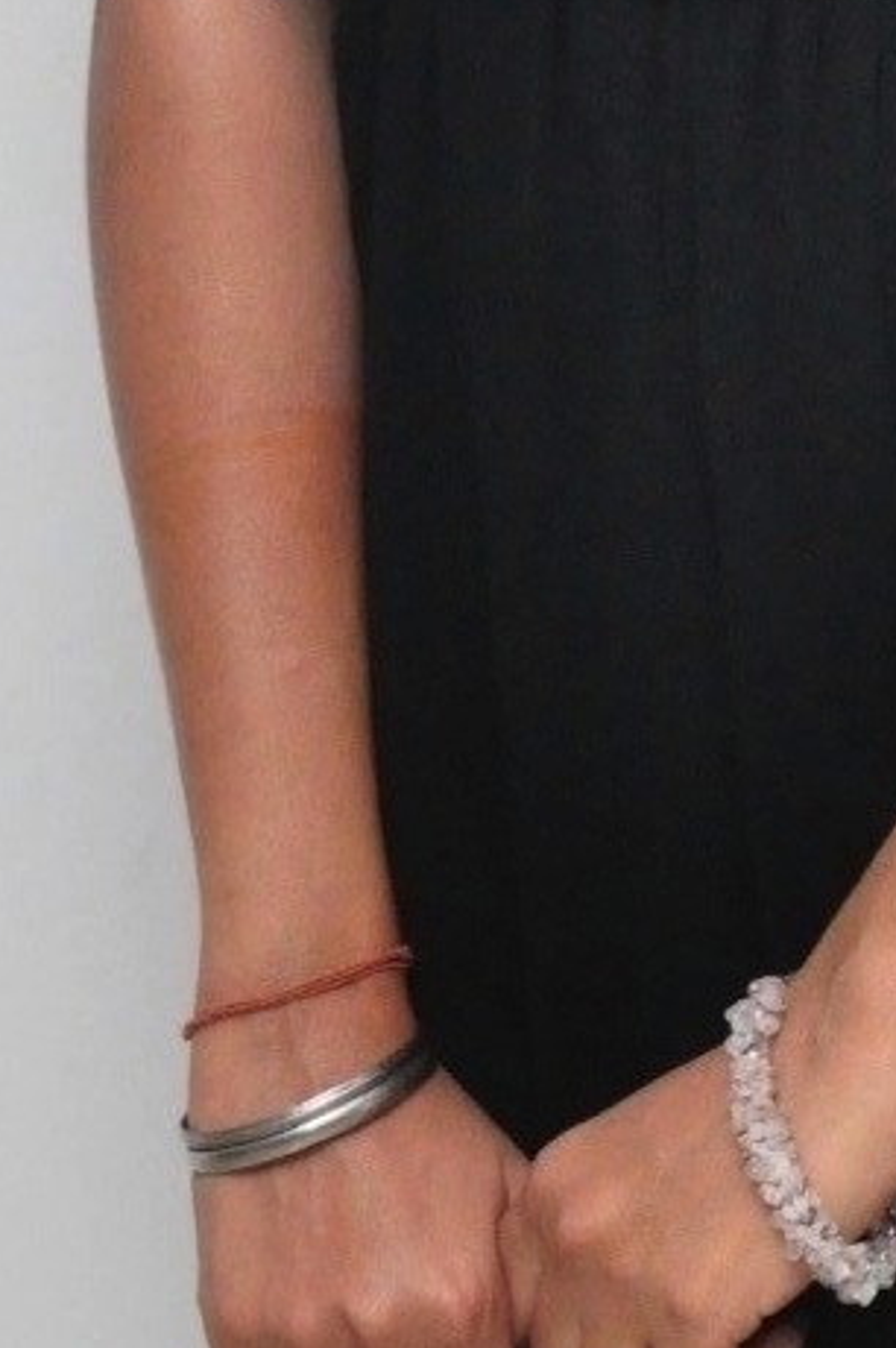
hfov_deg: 5.1
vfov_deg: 7.5
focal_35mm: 270
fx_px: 10094
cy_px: -407
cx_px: 1025
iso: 3200
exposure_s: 1/125
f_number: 6.3
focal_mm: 50
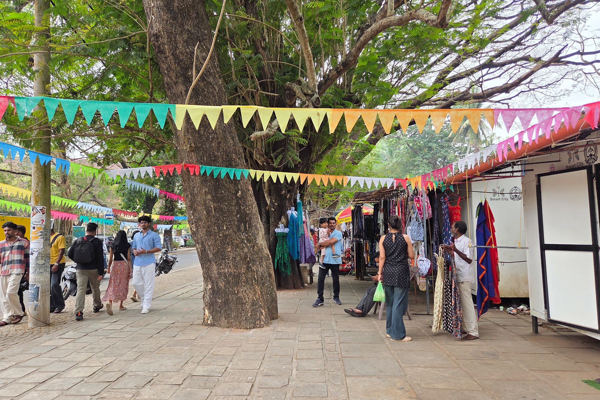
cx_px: 300
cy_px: 200
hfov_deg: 73.7
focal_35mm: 24
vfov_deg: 53.1
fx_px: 400
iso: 80
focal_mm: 5.4
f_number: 1.8
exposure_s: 1/682
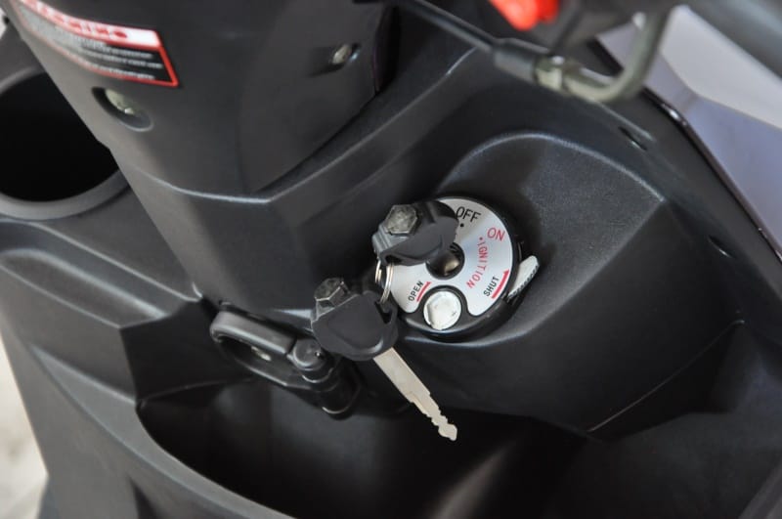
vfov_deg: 10.1
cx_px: 391
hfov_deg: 15.2
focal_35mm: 135
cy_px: 260
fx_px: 2928
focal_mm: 90
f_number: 5.6
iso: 1600
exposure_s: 1/10
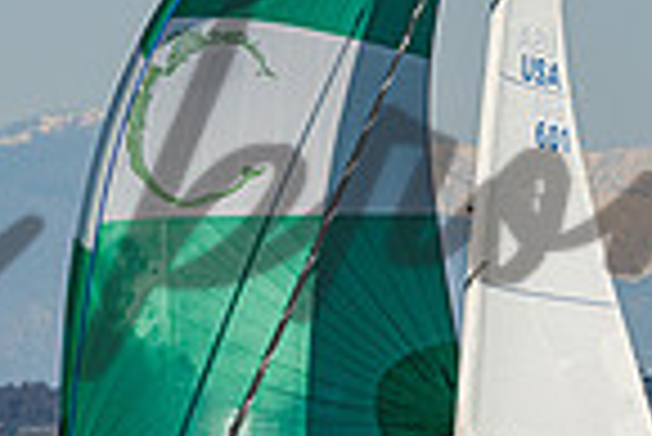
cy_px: 173
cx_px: 454
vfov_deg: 1.4
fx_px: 18111
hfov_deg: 2.1
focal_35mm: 999
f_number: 8
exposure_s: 1/3200
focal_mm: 250
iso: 400
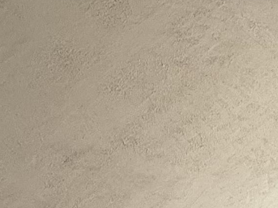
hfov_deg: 17.6
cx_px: 565
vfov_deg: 16.4
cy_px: 370
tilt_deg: -1.0
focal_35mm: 76
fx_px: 610
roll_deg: +2.3
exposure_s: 1/99
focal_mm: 2.22
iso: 200
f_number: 2.2
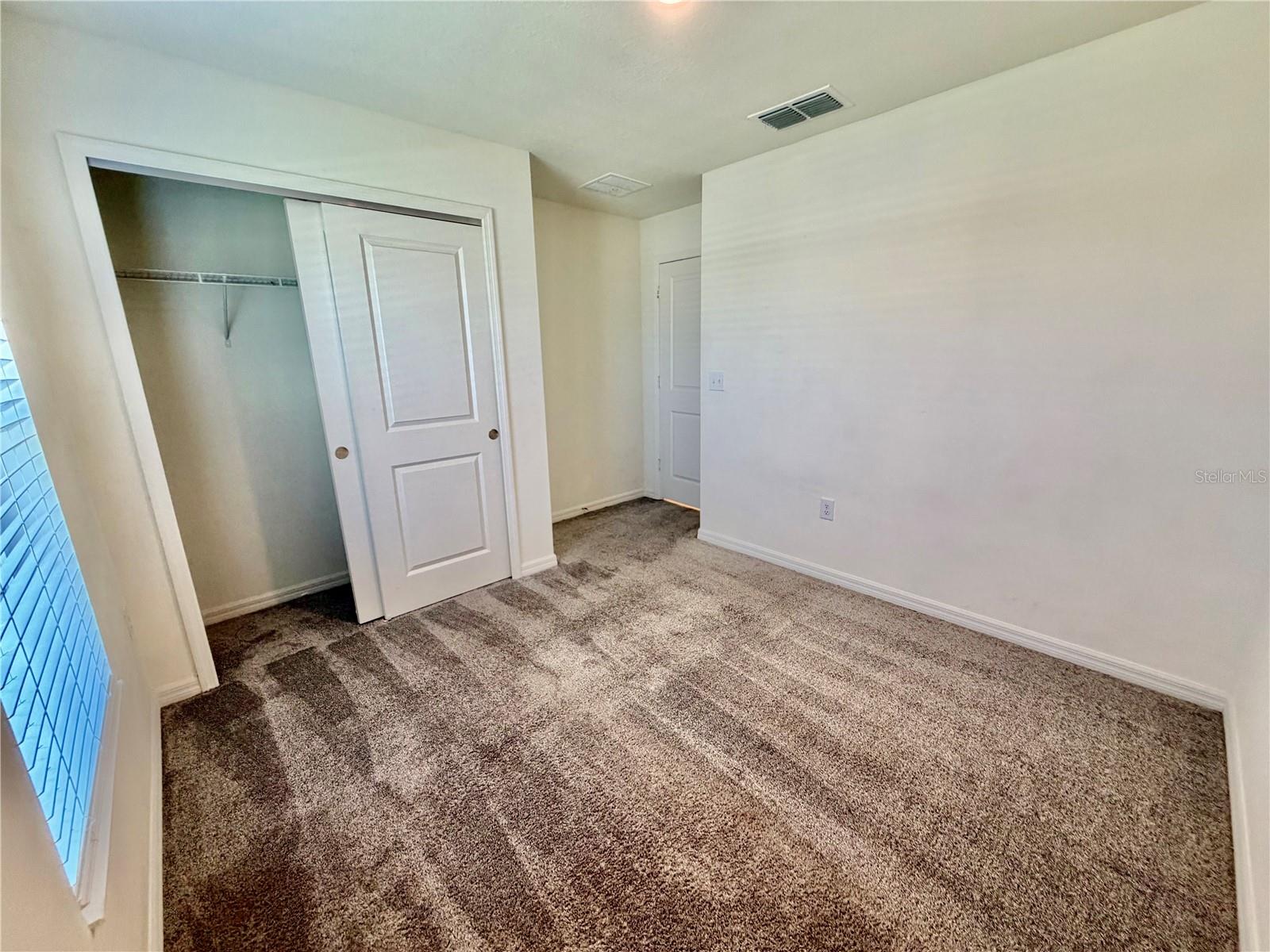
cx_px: 635
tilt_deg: -14.5
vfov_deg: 85.7
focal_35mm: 14
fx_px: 514
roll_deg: +2.0
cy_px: 476
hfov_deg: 102.1
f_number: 2.2
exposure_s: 1/120
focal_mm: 2.22
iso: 250
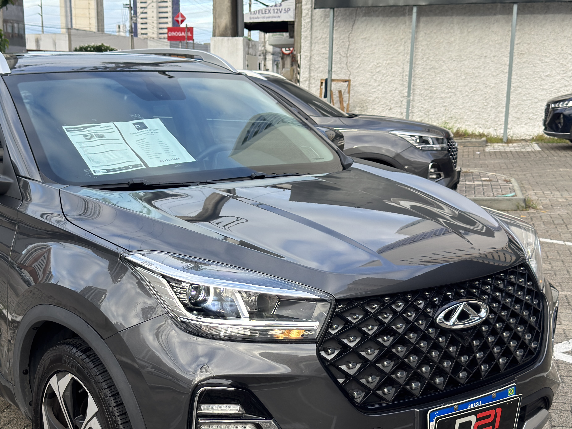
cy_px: 284
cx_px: 189
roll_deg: +0.7
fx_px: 892
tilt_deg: -12.6
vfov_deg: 26.9
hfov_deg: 35.2
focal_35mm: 54
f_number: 1.78
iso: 100
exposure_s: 1/604
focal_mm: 6.76
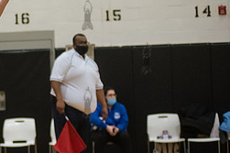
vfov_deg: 7.4
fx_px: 1181
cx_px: -31
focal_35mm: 185
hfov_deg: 11.0
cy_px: 58
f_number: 3.2
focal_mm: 80
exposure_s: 1/400
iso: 5000
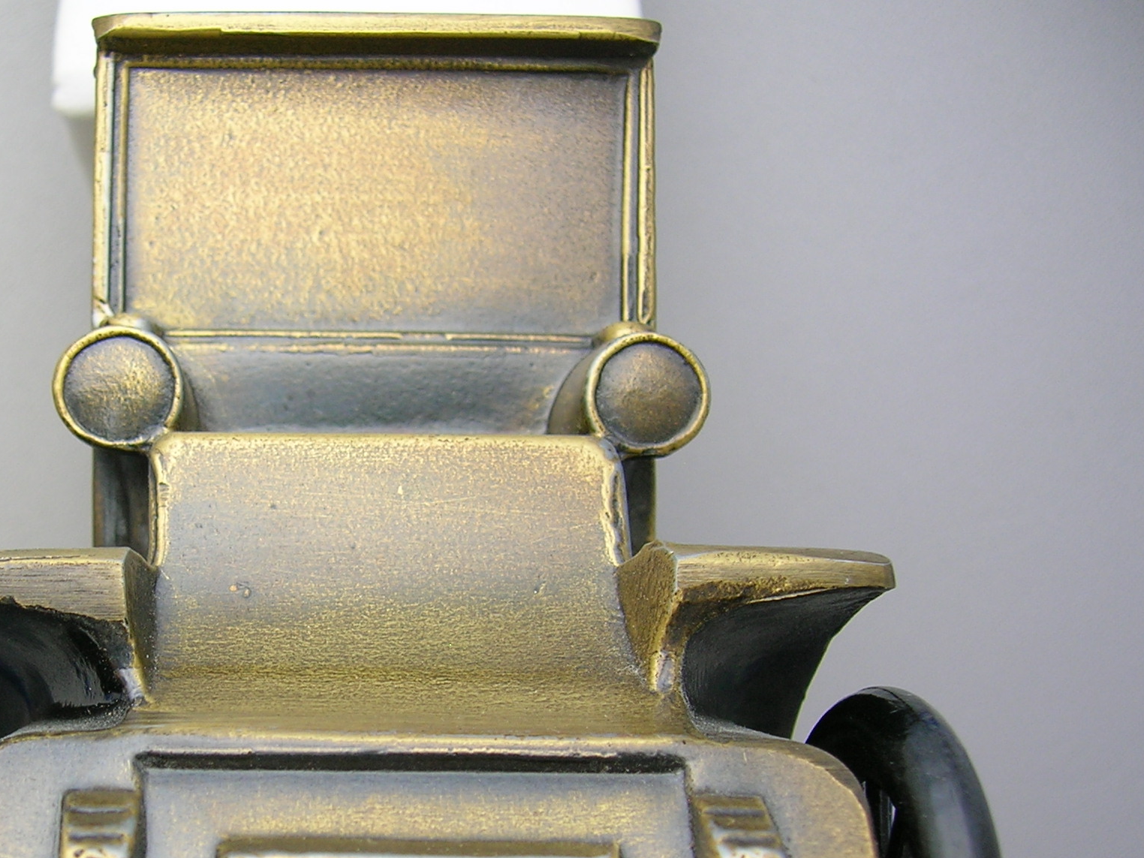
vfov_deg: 28.2
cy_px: 625
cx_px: 299
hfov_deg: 36.7
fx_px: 1685
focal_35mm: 51
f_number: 2.9
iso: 50
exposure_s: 1/6.5
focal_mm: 5.7
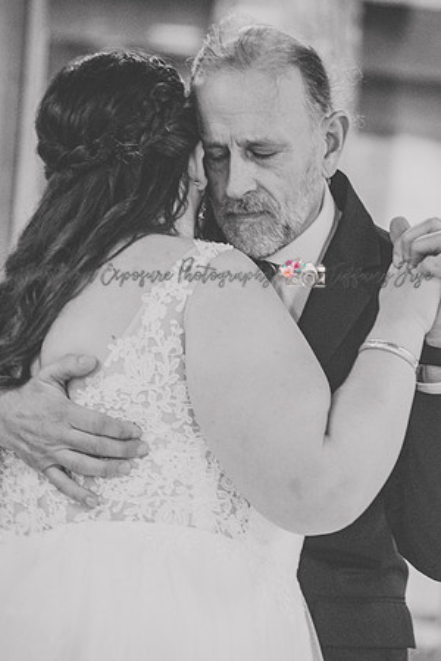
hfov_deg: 4.6
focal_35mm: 300
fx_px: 5512
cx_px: 220
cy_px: 330
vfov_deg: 6.9
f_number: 5.3
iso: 2800
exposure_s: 1/60
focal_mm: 200
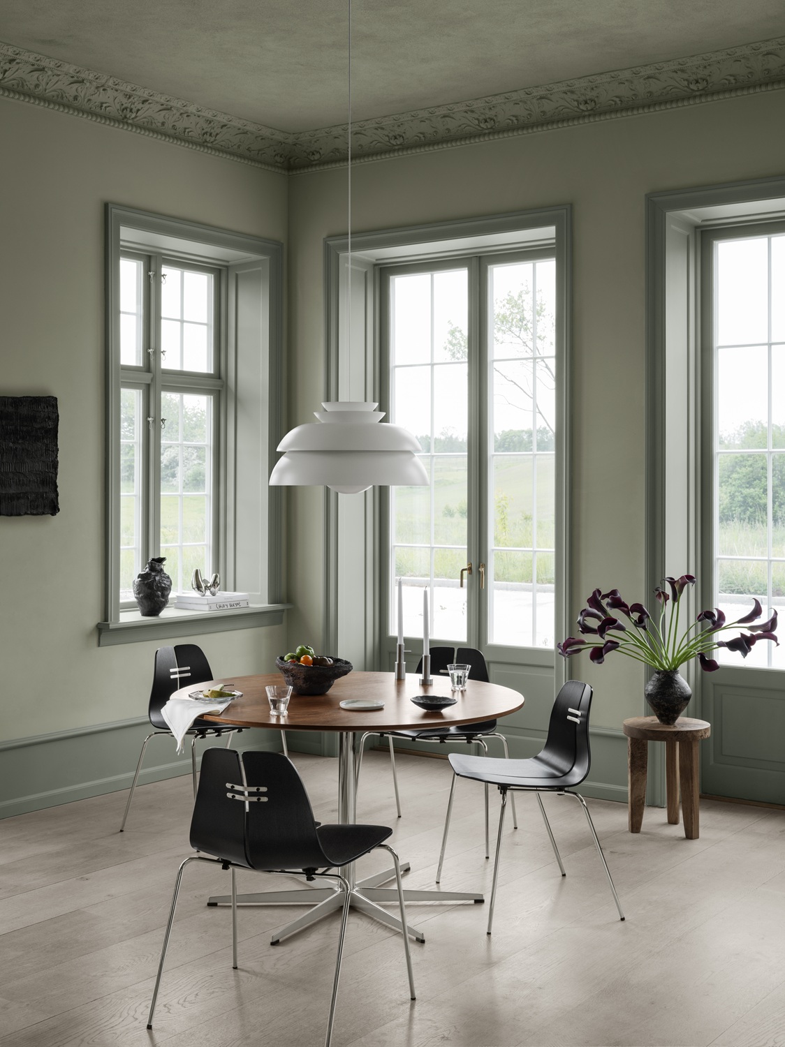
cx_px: 392
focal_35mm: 43
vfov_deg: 43.9
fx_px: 1301
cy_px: 524
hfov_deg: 33.6
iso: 400
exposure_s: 1/20
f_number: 11
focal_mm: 54.6
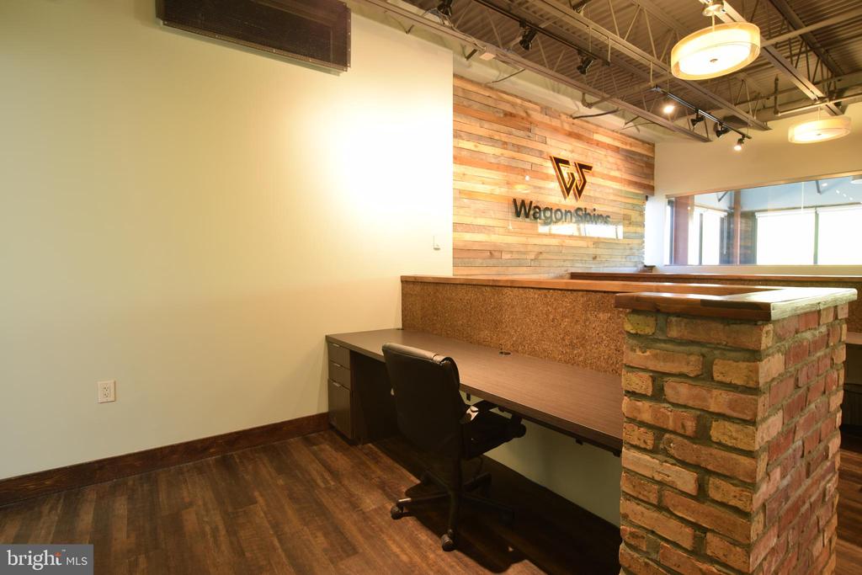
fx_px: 413
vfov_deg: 69.7
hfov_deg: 92.4
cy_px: 288
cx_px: 431
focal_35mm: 17
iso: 100
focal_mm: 11.5
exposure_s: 1
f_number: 7.1
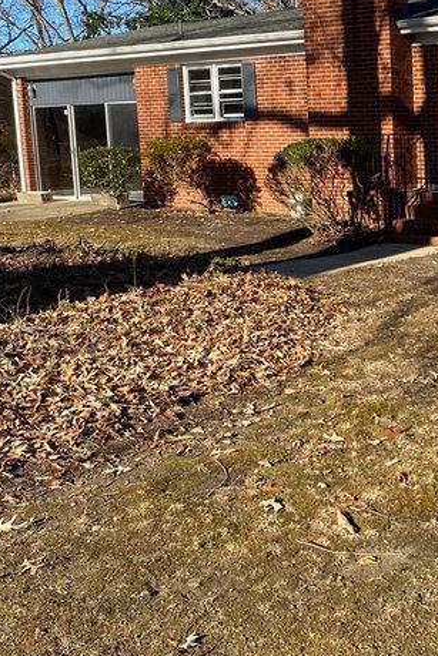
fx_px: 857
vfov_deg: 41.7
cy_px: 270
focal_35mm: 47
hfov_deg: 26.7
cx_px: 465
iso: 32
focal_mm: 4.25
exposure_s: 1/1585
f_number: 1.8
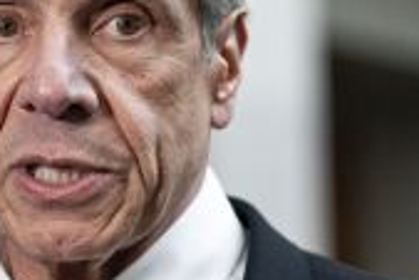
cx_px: 136
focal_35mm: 266
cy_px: 441
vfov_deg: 5.1
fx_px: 3099
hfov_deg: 7.7
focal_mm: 50
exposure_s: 1/2000
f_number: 1.4
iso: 1250
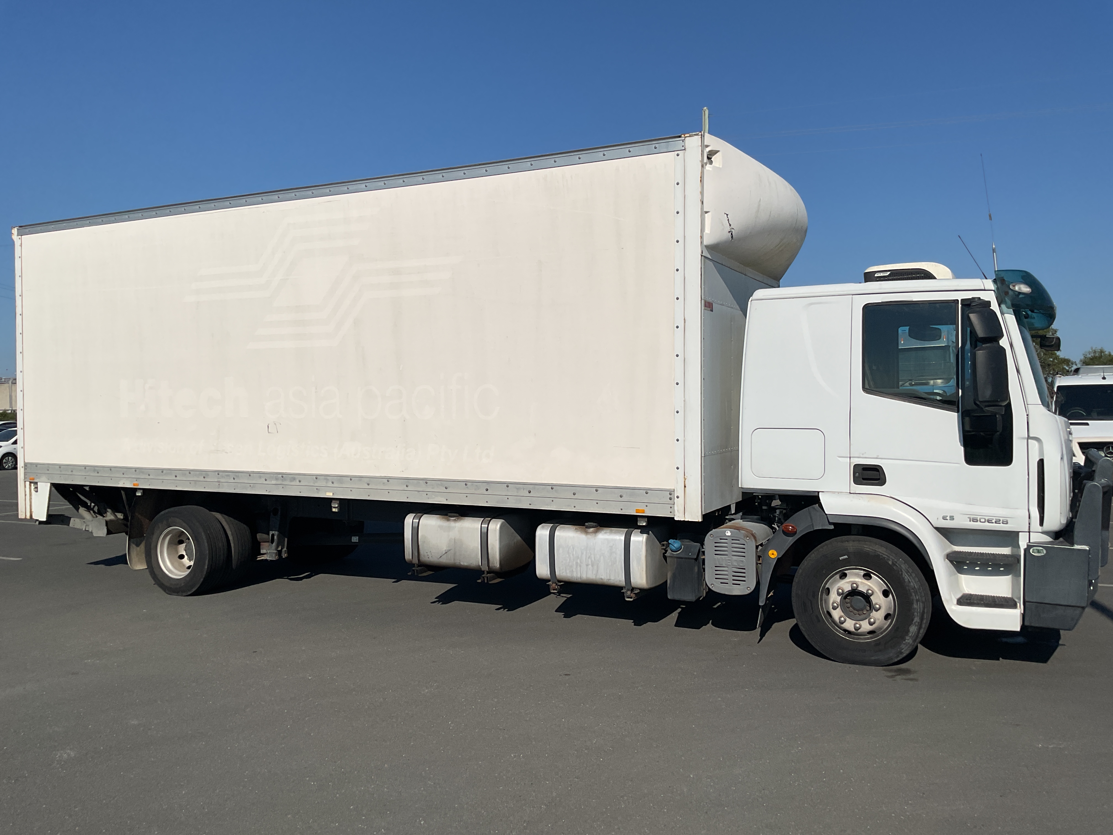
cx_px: 556
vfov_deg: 48.2
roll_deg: -0.1
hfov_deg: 61.7
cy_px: 418
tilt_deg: -0.7
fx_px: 932
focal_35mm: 29
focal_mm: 3
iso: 16
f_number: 1.8
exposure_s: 1/6536
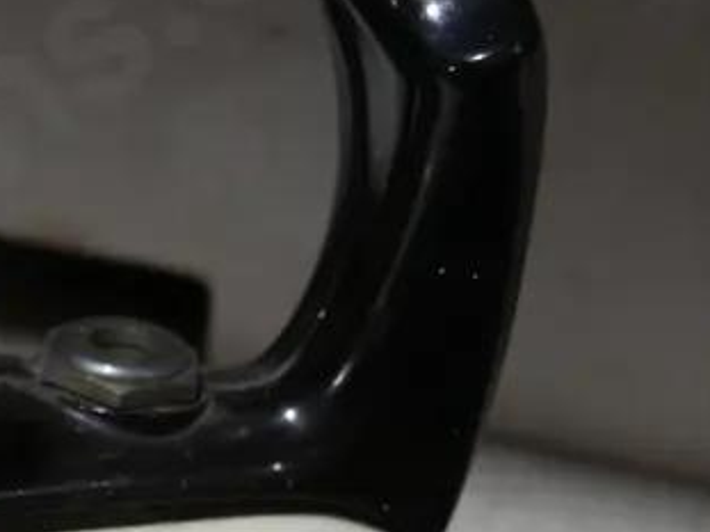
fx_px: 2973
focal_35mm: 145
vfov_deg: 10.2
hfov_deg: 12.9
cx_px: -358
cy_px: 388
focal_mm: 22
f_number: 4.7
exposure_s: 1/60
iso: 320
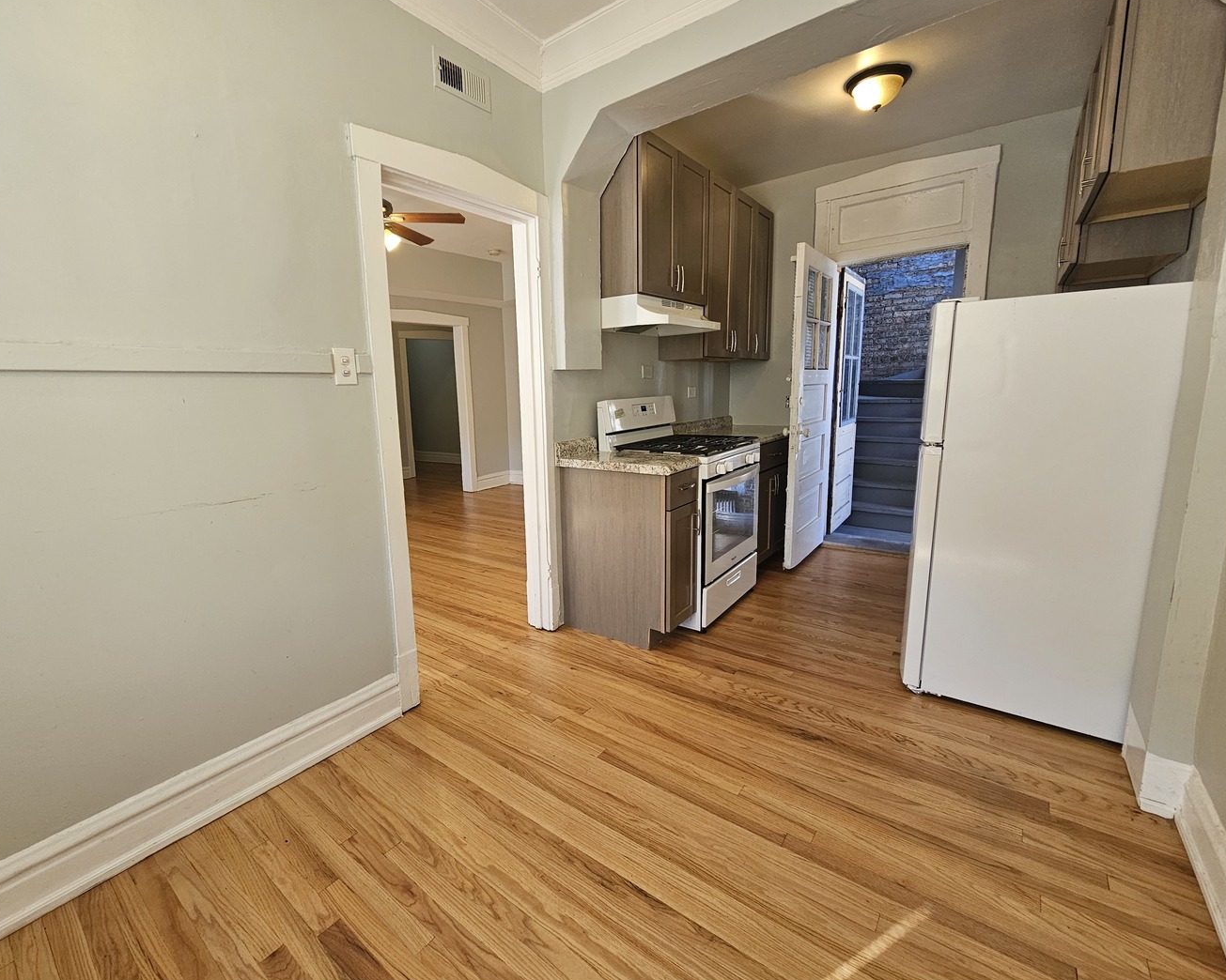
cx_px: 557
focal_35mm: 14
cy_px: 479
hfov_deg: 100.4
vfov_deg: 88.0
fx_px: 508
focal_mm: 2.2
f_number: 2.2
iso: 80
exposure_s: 1/120
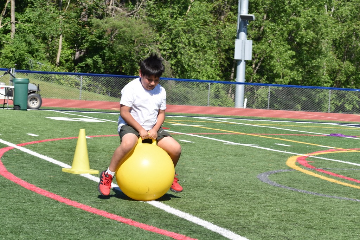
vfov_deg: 12.2
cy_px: 120
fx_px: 1125
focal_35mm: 112
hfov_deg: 18.2
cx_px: 180
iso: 100
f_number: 11
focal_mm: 75
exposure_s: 1/160
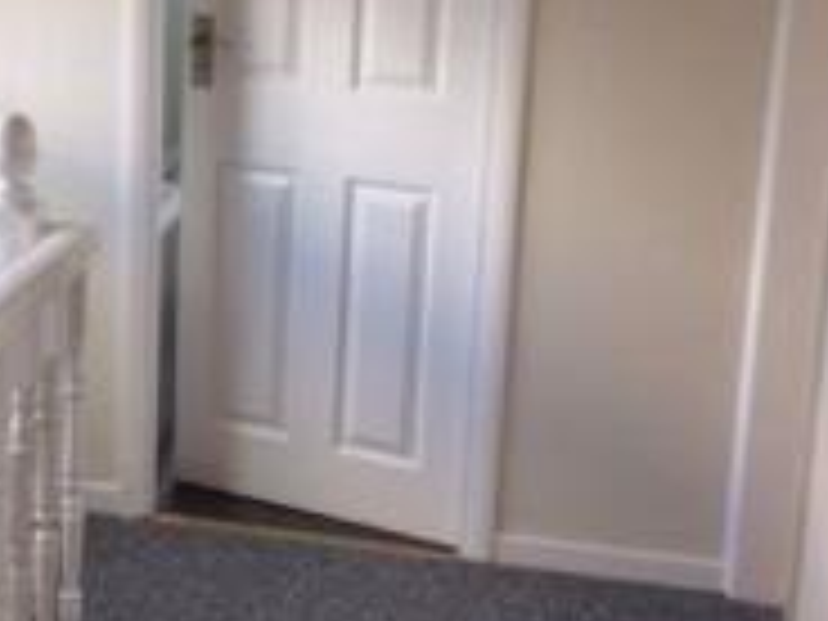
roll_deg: +0.0
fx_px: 1650
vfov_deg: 21.2
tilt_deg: -16.2
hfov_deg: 27.4
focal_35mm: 69
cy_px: 178
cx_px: 126
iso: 32
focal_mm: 4.15
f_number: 2.2
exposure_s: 1/50
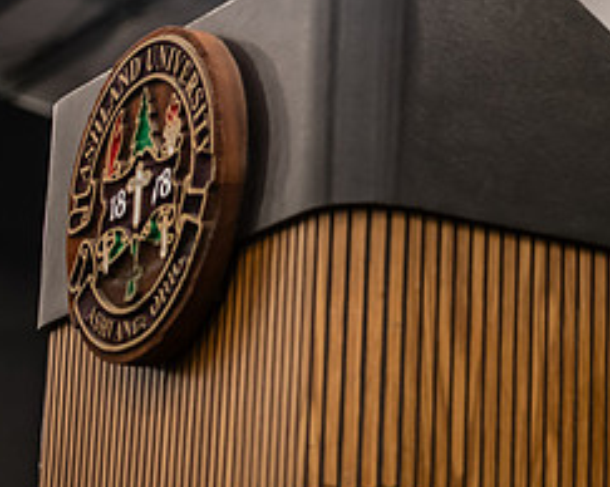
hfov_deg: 12.1
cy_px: 84
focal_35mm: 157
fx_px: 2832
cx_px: 670
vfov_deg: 9.8
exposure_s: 1/200
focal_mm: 70
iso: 2500
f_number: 3.2
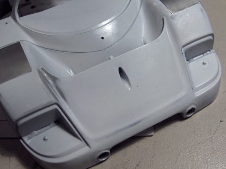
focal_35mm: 46
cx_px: 121
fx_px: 300
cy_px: 97
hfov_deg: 41.2
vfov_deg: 31.5
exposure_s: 1/118
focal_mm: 8
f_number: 2.8
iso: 100
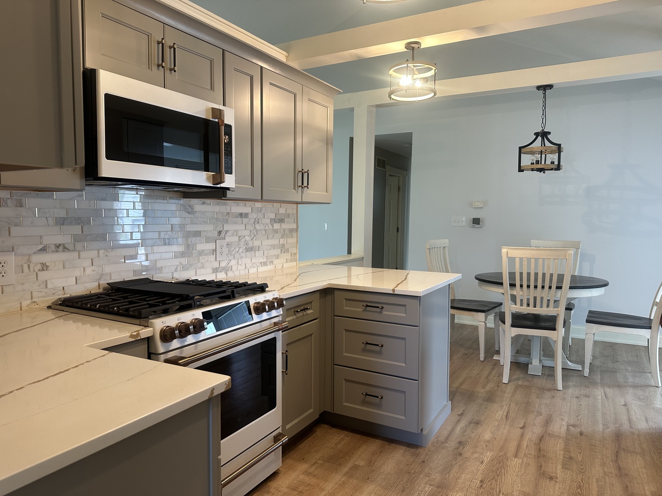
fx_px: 459
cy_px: 248
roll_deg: -1.1
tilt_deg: -4.1
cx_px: 331
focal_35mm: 24
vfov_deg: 56.8
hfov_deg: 71.6
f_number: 1.78
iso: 125
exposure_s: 1/60
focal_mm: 6.86
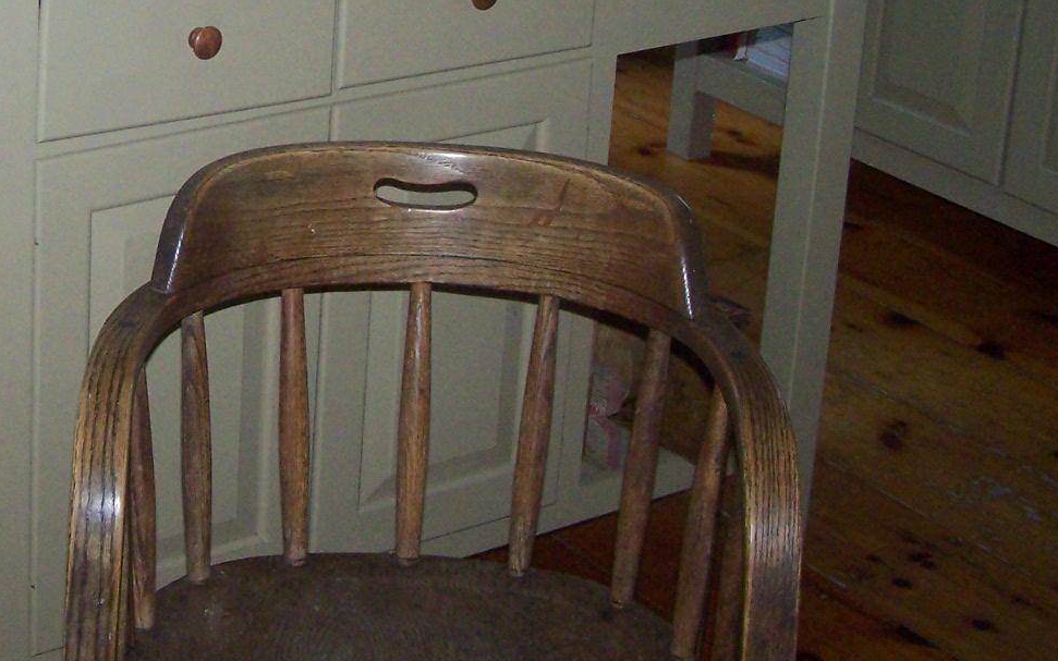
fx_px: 2451
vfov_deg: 15.1
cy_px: 8
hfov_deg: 23.8
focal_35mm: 85
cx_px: 129
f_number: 2.8
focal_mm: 6.3
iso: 160
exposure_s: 1/60
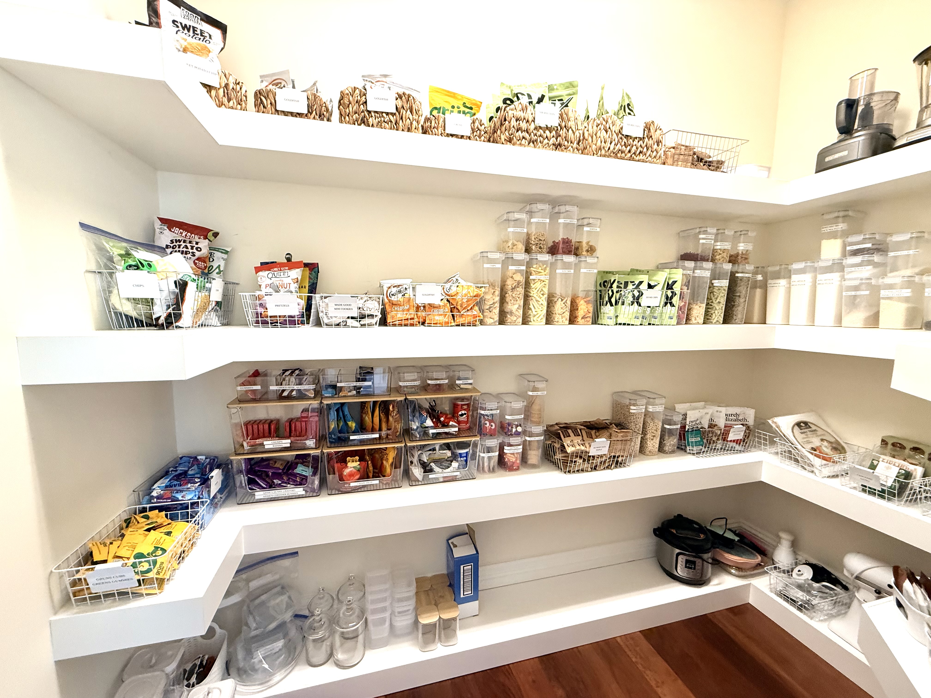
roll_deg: +0.0
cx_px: 466
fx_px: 377
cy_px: 349
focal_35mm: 14
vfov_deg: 85.7
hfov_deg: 102.1
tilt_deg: -5.1
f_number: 2.2
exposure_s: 1/60
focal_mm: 2.22
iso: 250
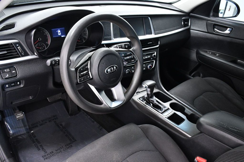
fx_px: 203
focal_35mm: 30
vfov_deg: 43.6
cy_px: 81
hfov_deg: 61.9
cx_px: 122
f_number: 6.3
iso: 2500
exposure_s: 1/60
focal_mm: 20
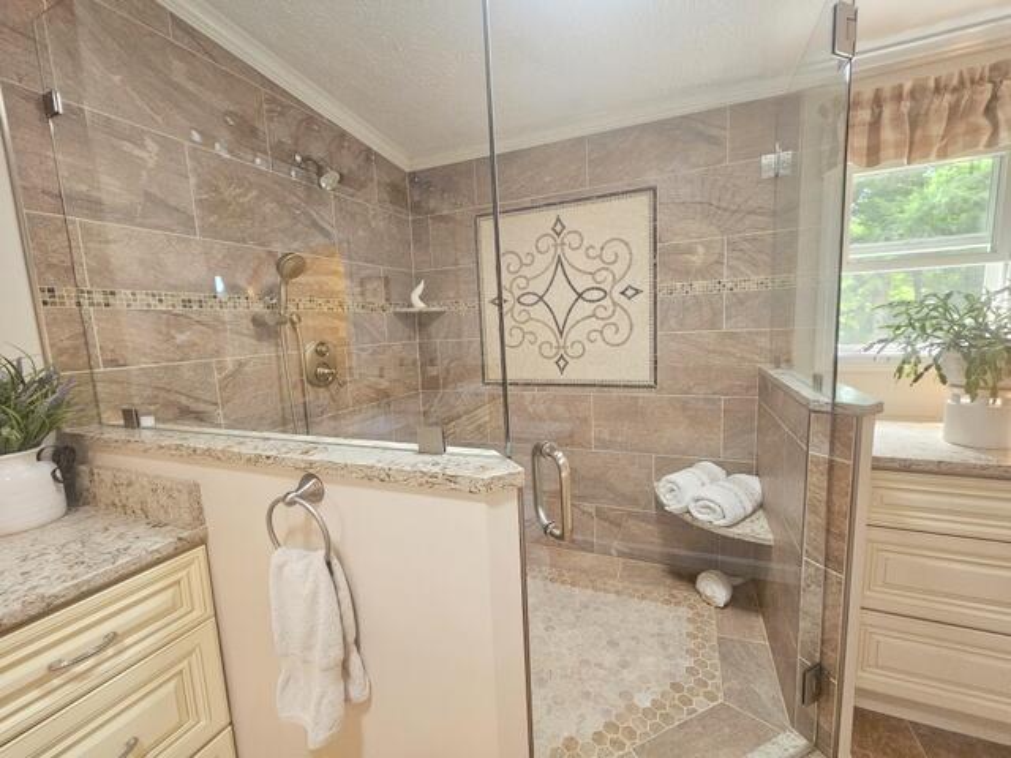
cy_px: 379
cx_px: 506
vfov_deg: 89.9
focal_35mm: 13
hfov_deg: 106.2
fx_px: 380
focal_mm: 2.2
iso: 400
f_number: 2.2
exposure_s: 1/60
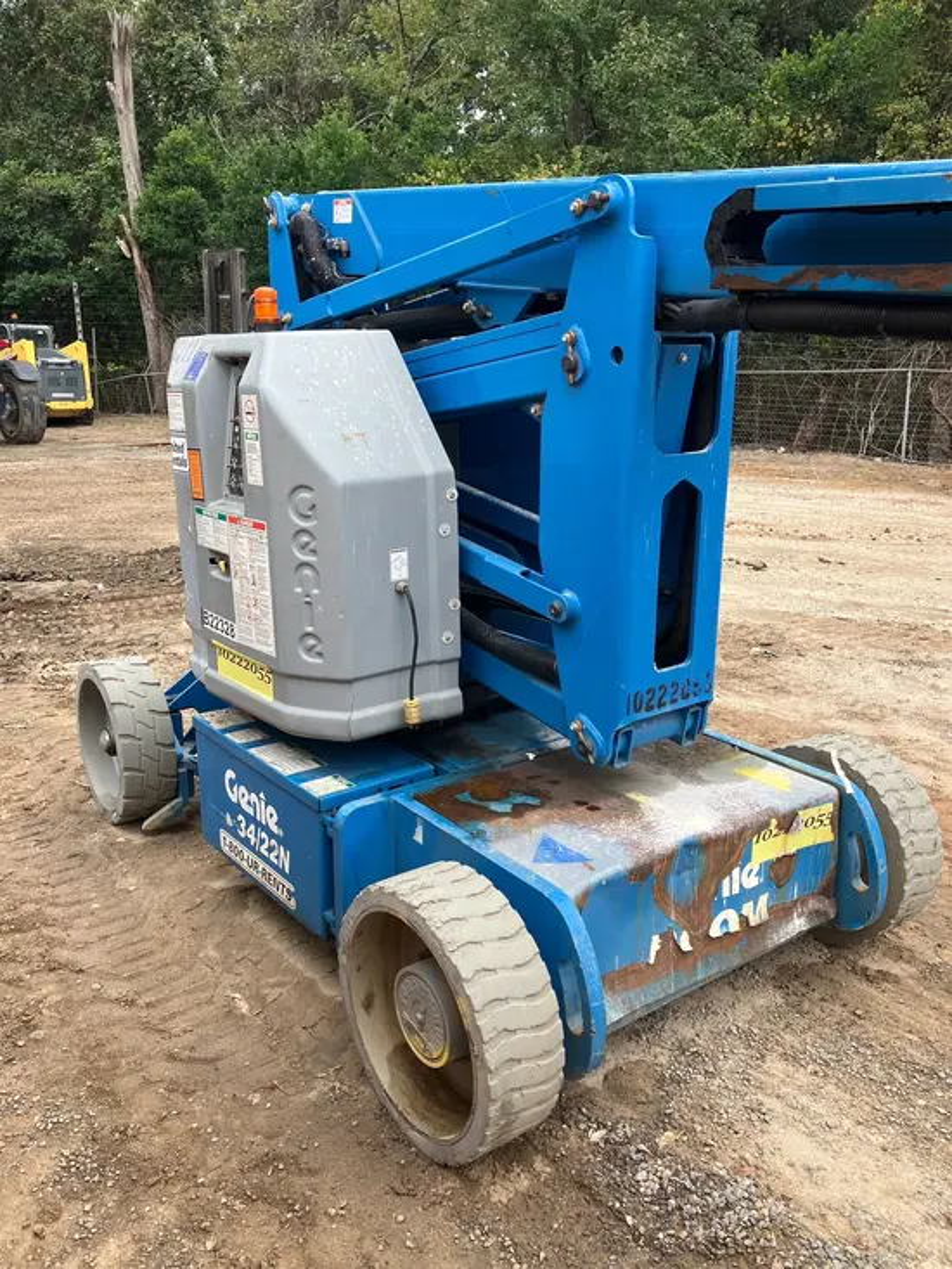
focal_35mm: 28
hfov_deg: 49.8
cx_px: 476
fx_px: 1026
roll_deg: -0.8
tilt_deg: -13.9
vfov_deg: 63.4
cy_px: 634
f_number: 1.8
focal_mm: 3.99
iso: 32
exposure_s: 1/287
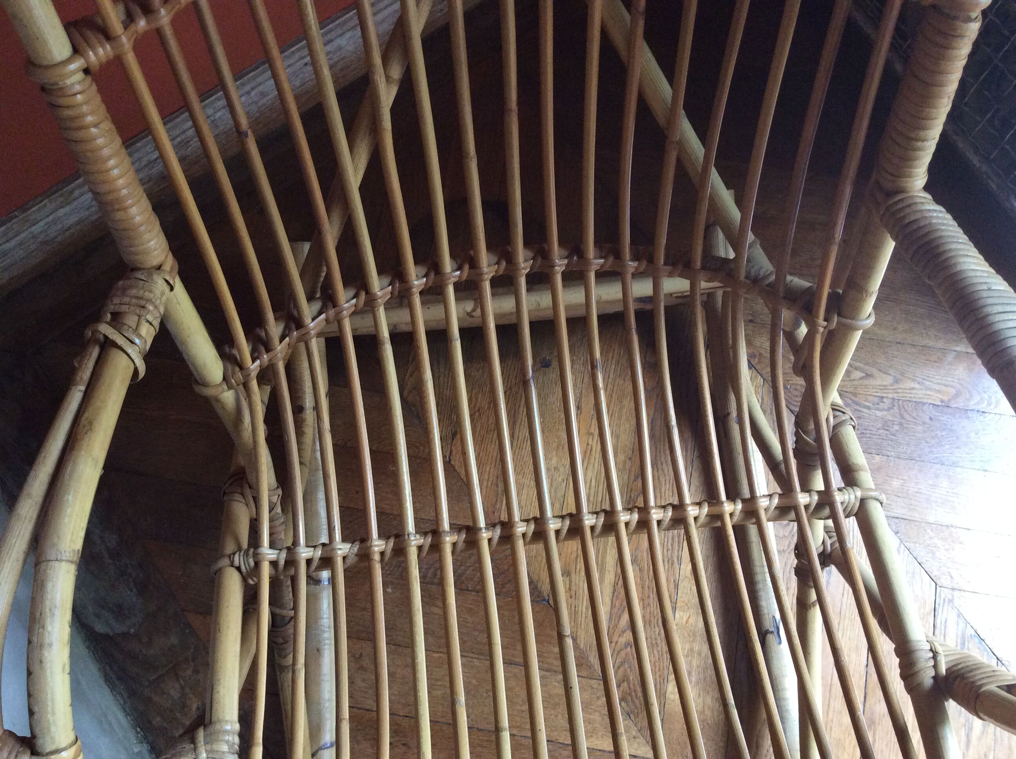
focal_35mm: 32
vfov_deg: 44.1
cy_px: 380
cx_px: 508
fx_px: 938
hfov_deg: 56.9
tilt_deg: -75.2
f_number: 2.4
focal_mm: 3.3
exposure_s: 1/25
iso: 160
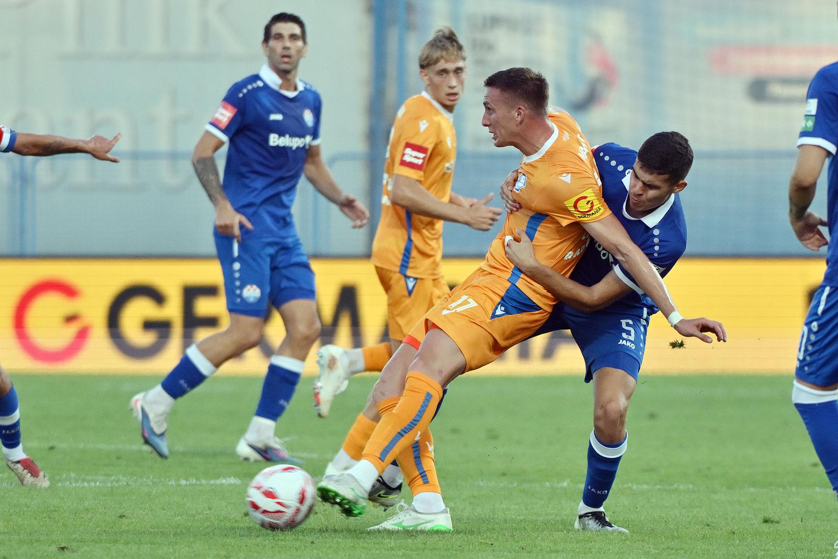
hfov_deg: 4.9
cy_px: 280
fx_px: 9777
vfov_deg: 3.3
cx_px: 419
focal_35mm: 420
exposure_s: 1/1250
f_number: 4.5
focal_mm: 280
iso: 1100
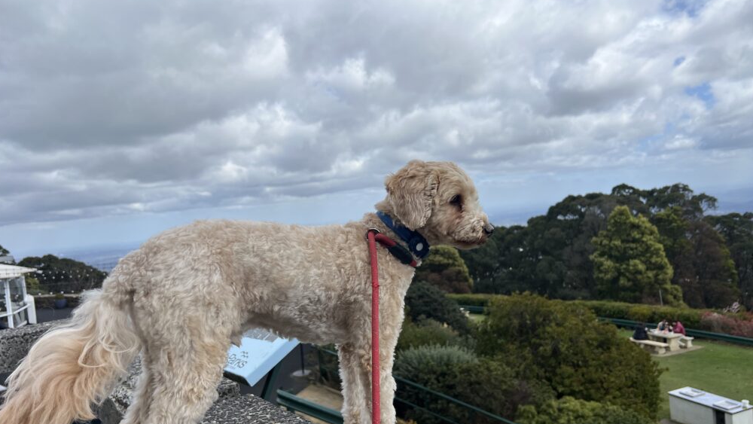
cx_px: 380
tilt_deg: -2.7
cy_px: 243
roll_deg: +6.1
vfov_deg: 40.1
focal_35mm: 29
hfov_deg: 66.1
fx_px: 579
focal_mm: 5.7
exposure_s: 1/5882
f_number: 1.5
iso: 50
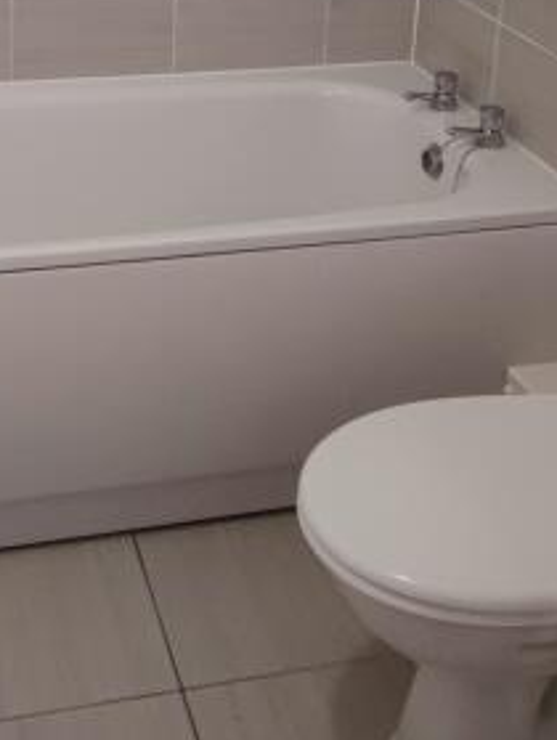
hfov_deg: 26.1
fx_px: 1177
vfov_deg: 30.9
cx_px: 99
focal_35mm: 55
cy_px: -82
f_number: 2.2
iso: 221
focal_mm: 1.66
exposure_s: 1/33
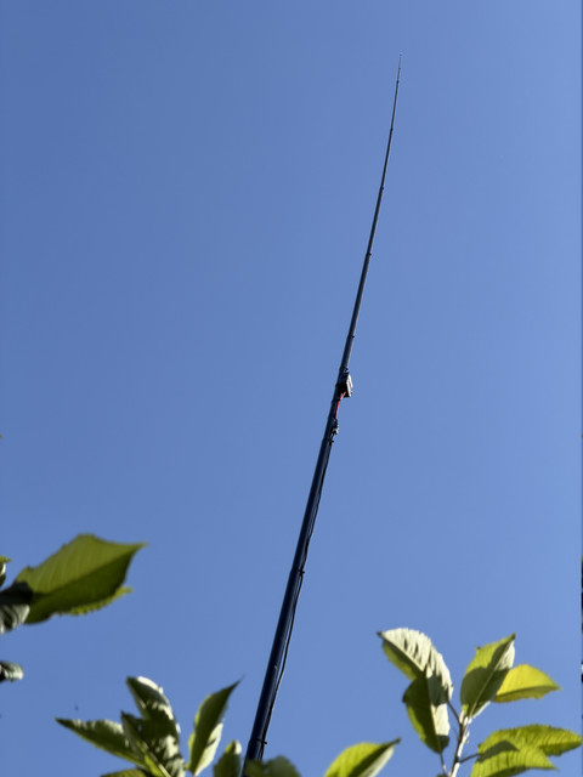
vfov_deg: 19.6
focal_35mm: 100
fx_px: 2246
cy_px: 388
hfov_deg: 14.8
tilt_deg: +69.9
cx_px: 292
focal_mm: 16.89
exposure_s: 1/638
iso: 40
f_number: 2.8
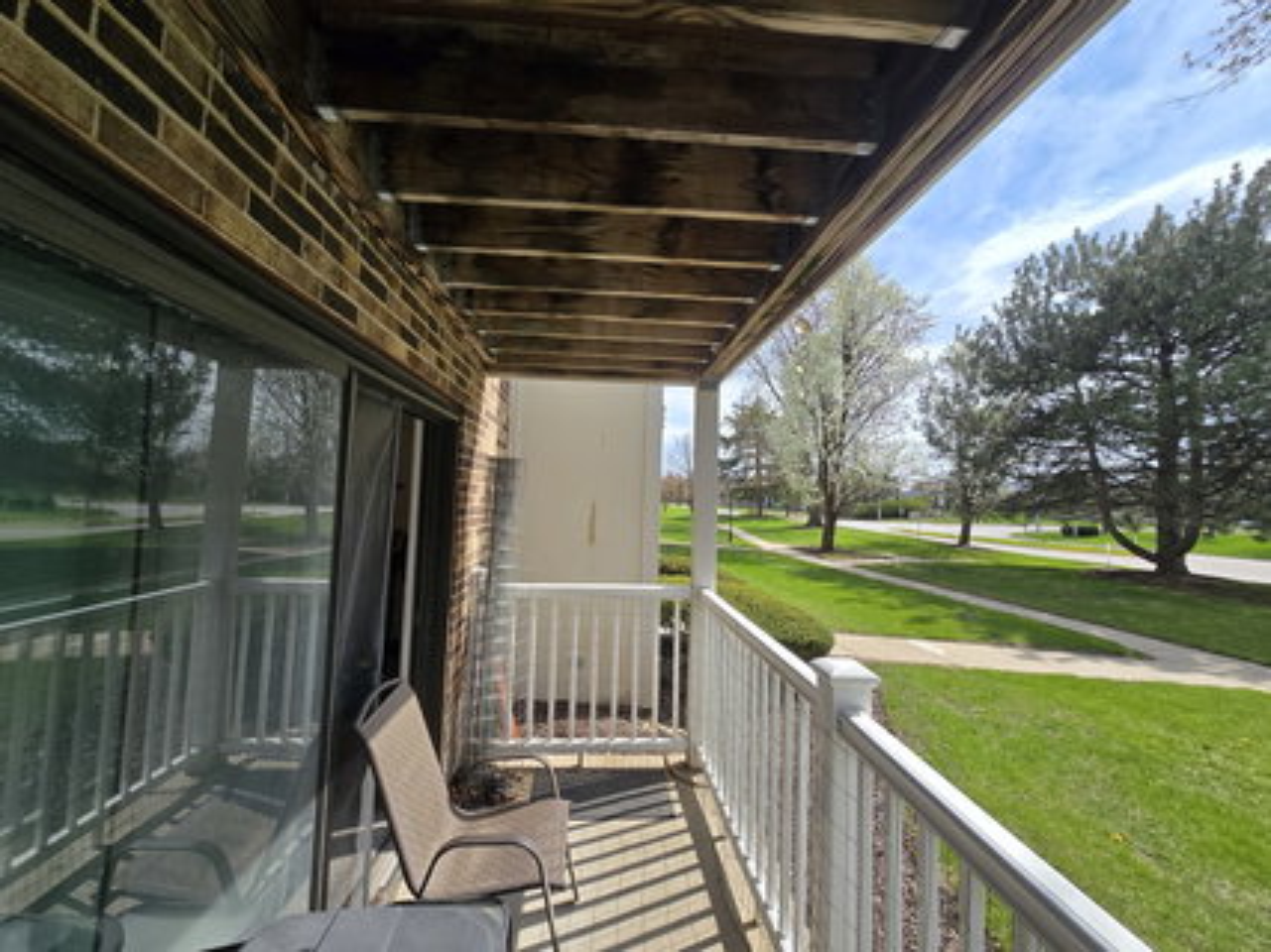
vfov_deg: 89.9
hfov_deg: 106.2
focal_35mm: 13
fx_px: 477
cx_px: 636
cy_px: 476
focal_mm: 2.2
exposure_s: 1/1962
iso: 50
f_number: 2.2
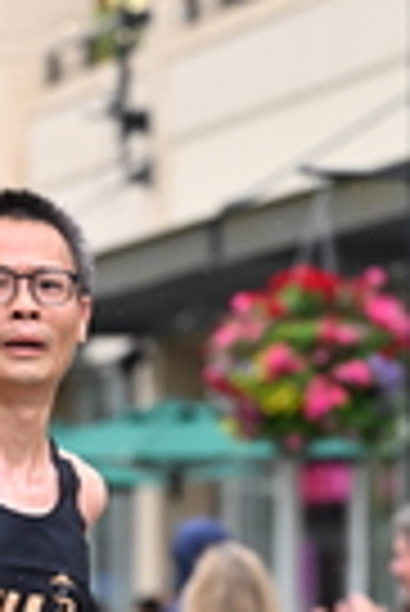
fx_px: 6475
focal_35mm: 380
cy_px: 688
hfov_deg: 3.6
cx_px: 124
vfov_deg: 5.4
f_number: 2.8
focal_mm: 94
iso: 1250
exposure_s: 1/1600
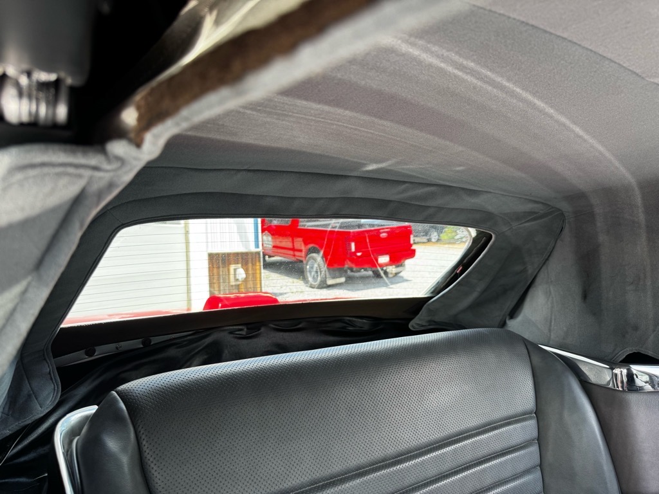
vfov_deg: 56.8
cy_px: 247
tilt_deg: +0.1
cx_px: 330
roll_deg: +1.5
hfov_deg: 71.6
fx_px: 457
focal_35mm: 24
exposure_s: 1/248
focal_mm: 6.76
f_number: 1.78
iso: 64
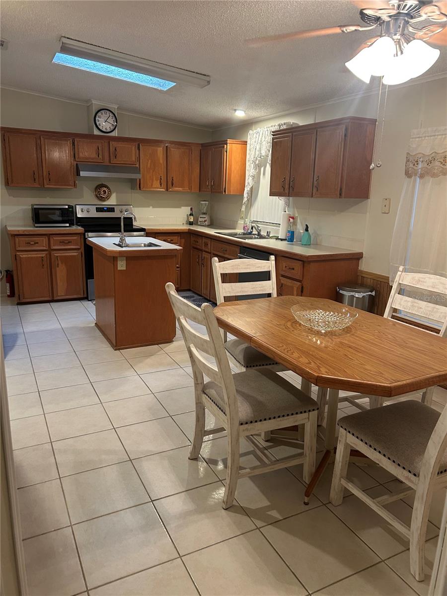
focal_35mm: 26
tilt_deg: -14.9
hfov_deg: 53.1
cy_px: 298
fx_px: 448
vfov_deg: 67.3
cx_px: 224
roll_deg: -1.4
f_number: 1.5
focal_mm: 5.7
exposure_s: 1/60
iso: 200
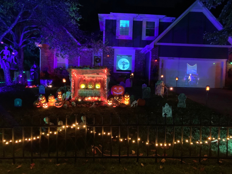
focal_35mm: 26
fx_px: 174
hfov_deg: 67.3
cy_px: 87
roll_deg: -2.7
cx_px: 116
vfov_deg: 53.1
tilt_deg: -1.7
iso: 2000
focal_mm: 4.25
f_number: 1.8
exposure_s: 1/15
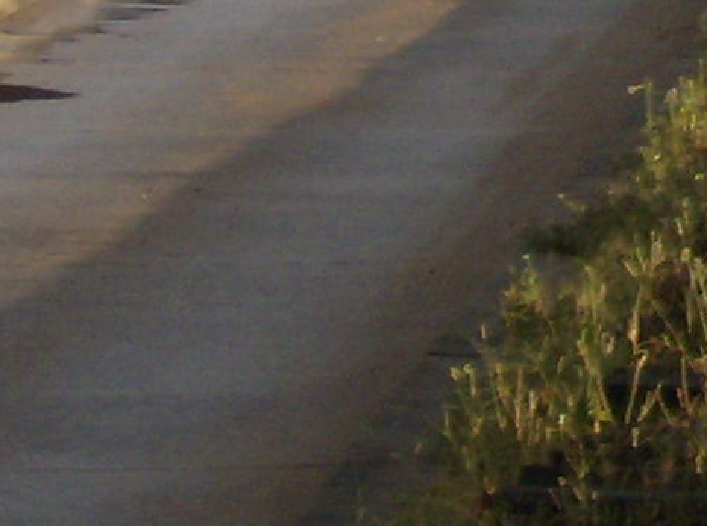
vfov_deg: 2.7
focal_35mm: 553
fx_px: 11265
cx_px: 1233
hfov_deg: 3.6
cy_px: -620
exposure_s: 1/465
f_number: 4.6
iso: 100
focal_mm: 16.6
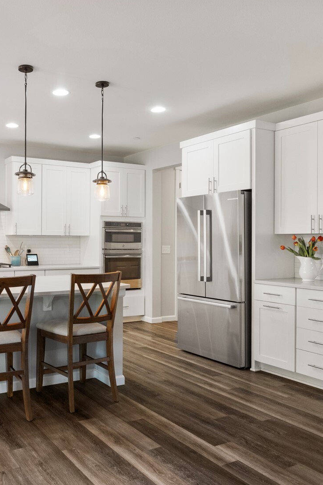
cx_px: 66
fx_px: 468
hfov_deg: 36.8
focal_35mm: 35
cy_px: 240
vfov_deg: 54.7
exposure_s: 1/2.5
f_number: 8
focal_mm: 15
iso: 800
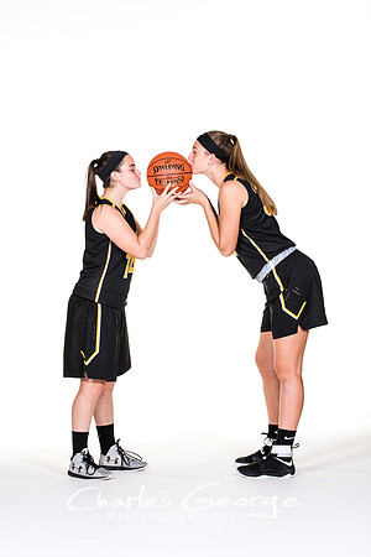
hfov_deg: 10.6
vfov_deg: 15.9
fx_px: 1994
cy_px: 278
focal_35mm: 129
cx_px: 186
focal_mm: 86
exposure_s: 1/160
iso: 200
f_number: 6.3
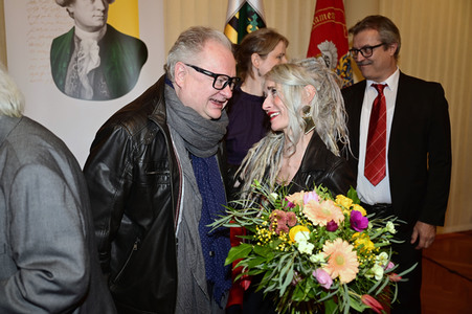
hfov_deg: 55.8
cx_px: 236
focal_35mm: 34
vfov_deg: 38.8
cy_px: 157
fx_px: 445
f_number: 2.8
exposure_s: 1/200
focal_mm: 34
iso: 800
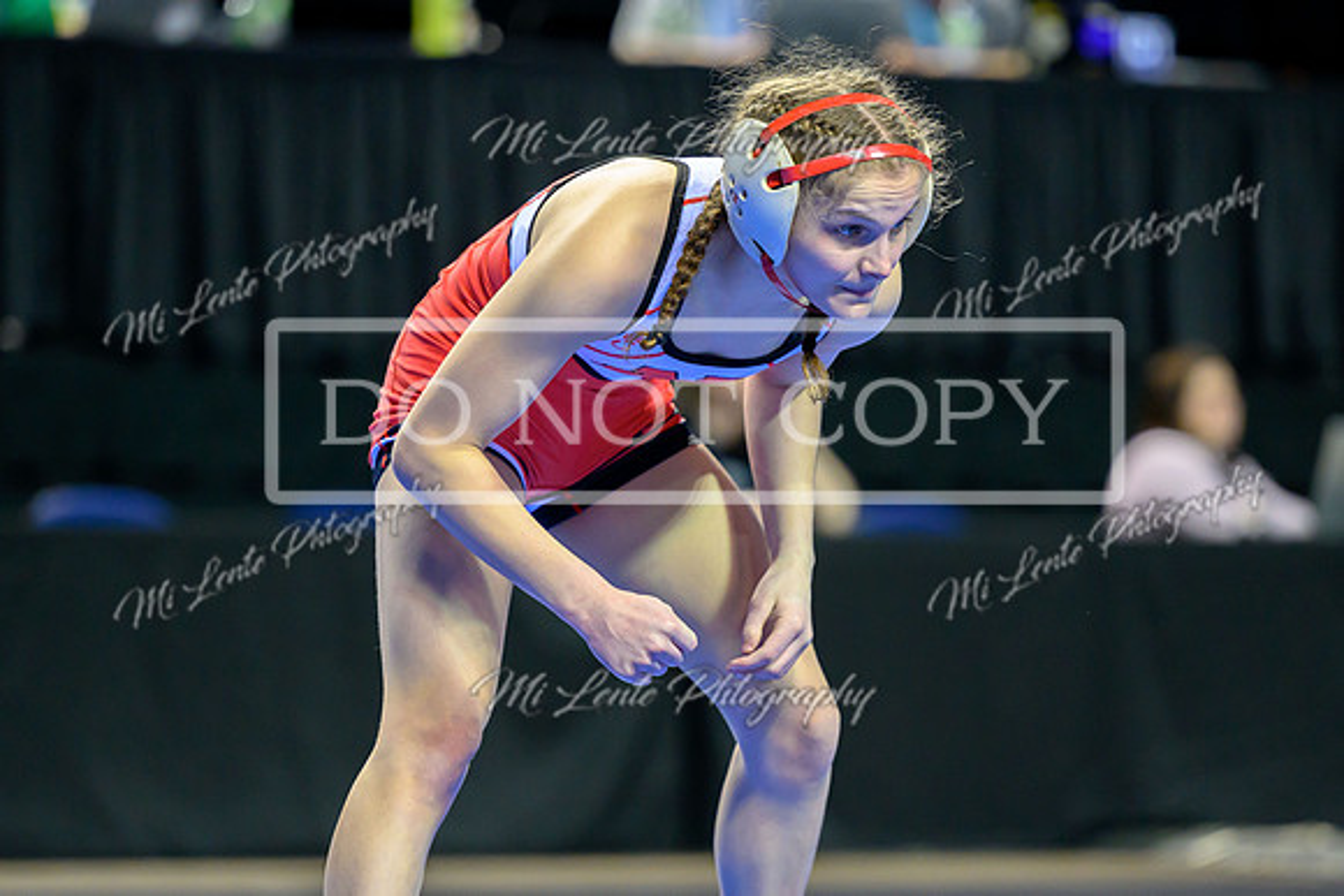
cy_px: 473
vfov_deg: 5.6
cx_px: 675
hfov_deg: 8.5
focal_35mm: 243
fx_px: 9087
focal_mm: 165
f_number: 2.8
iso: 2500
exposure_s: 1/800
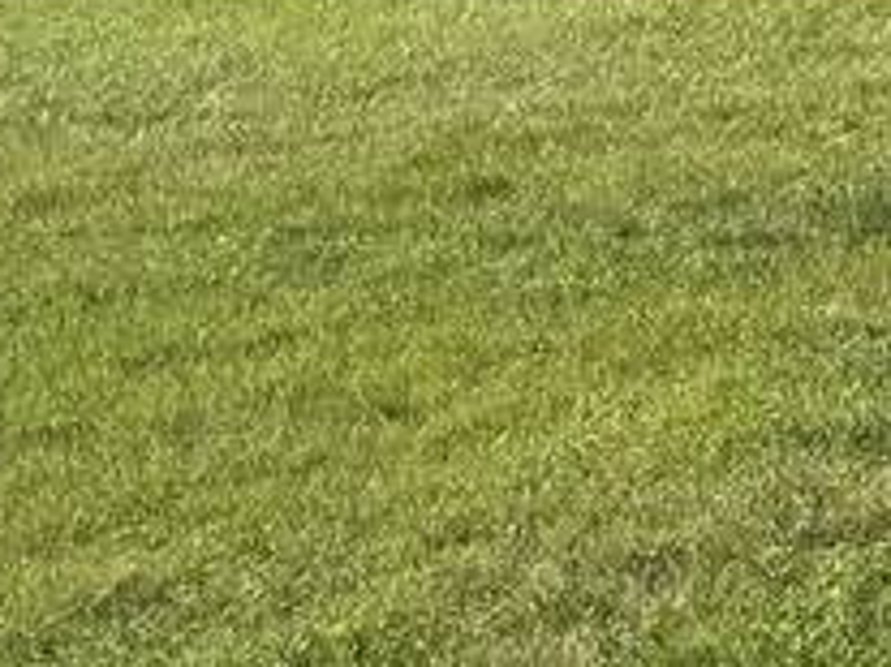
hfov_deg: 9.5
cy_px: -831
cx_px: 2621
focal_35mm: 167
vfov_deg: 8.3
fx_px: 4296
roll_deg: -0.4
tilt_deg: +5.6
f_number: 1.78
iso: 80
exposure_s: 1/4310
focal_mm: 6.76
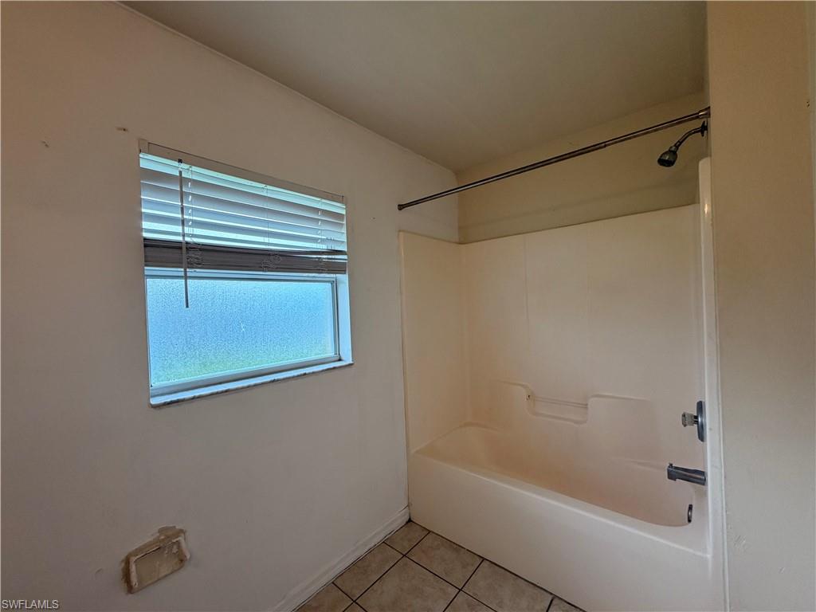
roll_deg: +2.3
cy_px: 306
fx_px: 330
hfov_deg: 102.1
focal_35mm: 14
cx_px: 408
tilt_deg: -0.9
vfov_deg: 85.7
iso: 125
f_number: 2.2
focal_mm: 2.22
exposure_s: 1/111
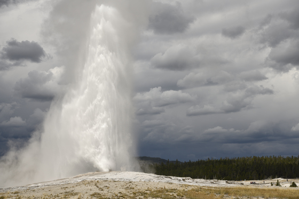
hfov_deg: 28.9
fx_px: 581
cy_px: 100
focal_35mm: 70
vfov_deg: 19.4
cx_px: 150
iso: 64
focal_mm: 70
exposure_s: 1/250
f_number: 11
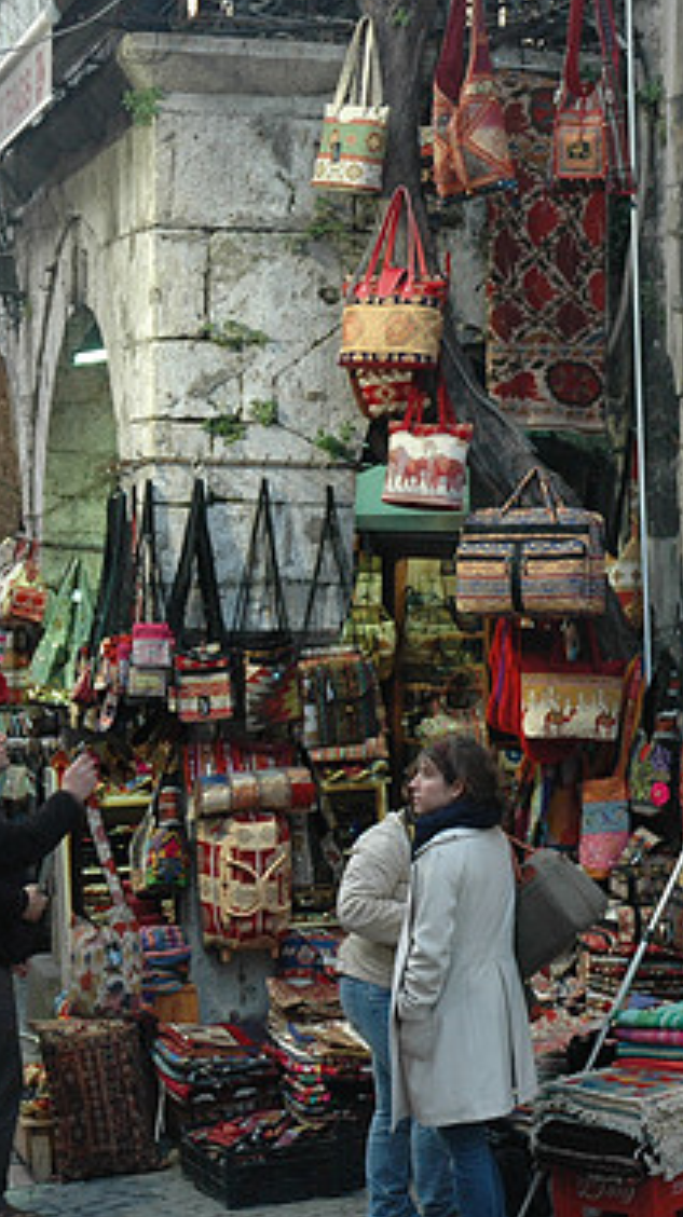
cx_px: 479
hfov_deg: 13.1
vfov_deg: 23.2
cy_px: 597
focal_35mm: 92
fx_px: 2967
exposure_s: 1/50
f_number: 5
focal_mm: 38
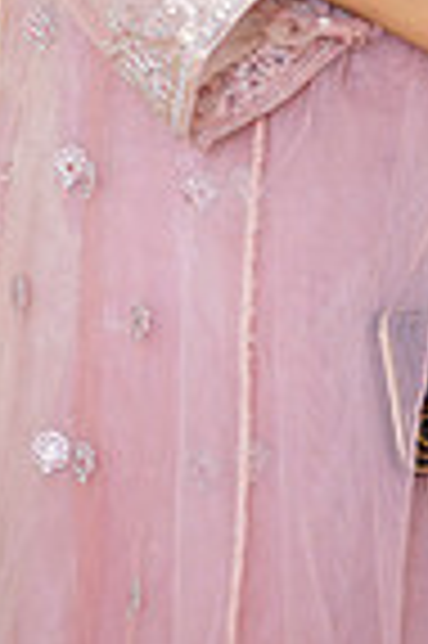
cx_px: 710
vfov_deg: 5.8
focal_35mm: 345
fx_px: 6167
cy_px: -658
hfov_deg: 3.9
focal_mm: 85
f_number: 2.8
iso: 640
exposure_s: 1/160
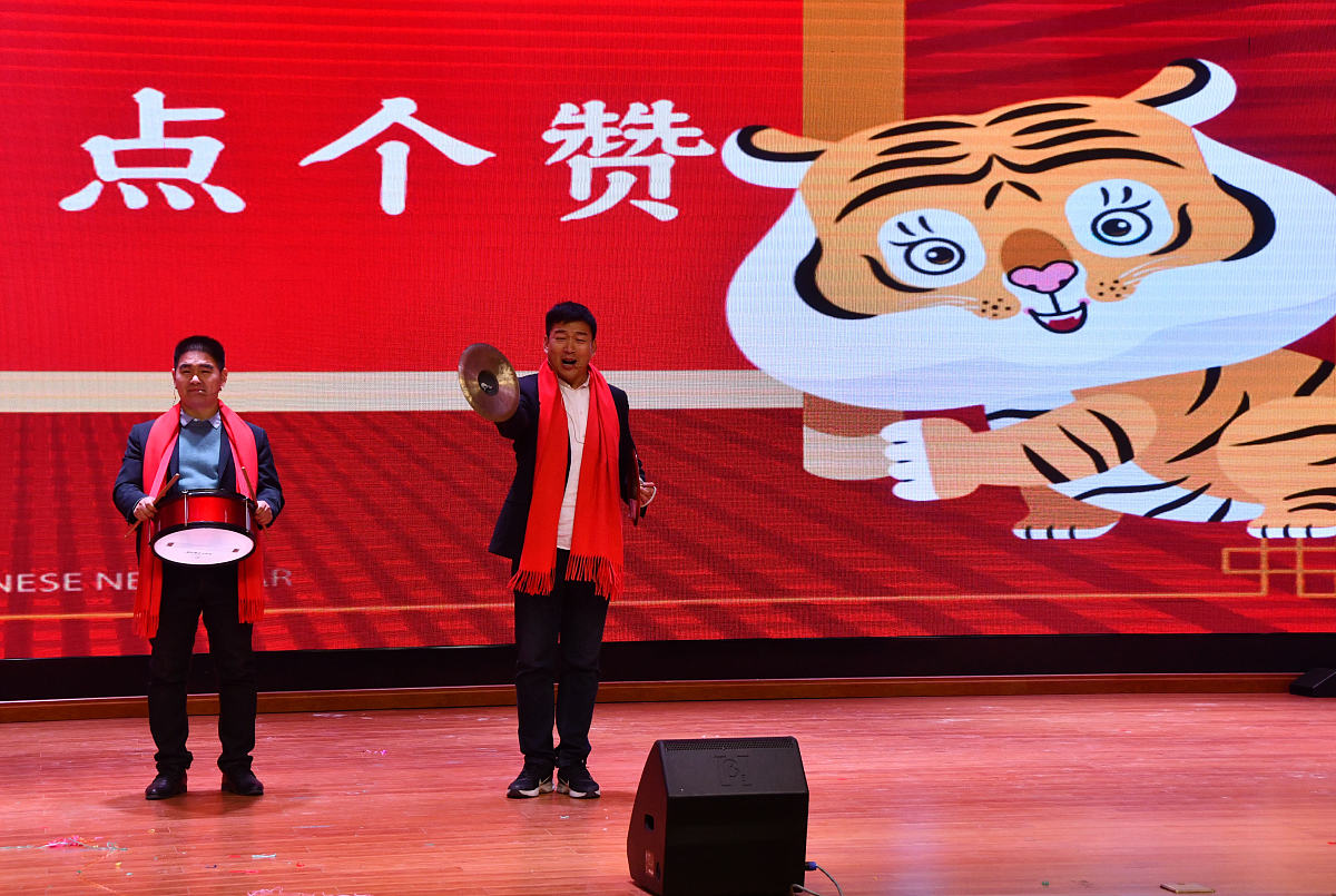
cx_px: 668
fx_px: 2900
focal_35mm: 78
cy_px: 448
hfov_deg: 25.9
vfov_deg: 17.6
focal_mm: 52
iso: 1000
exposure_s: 1/200
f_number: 7.1
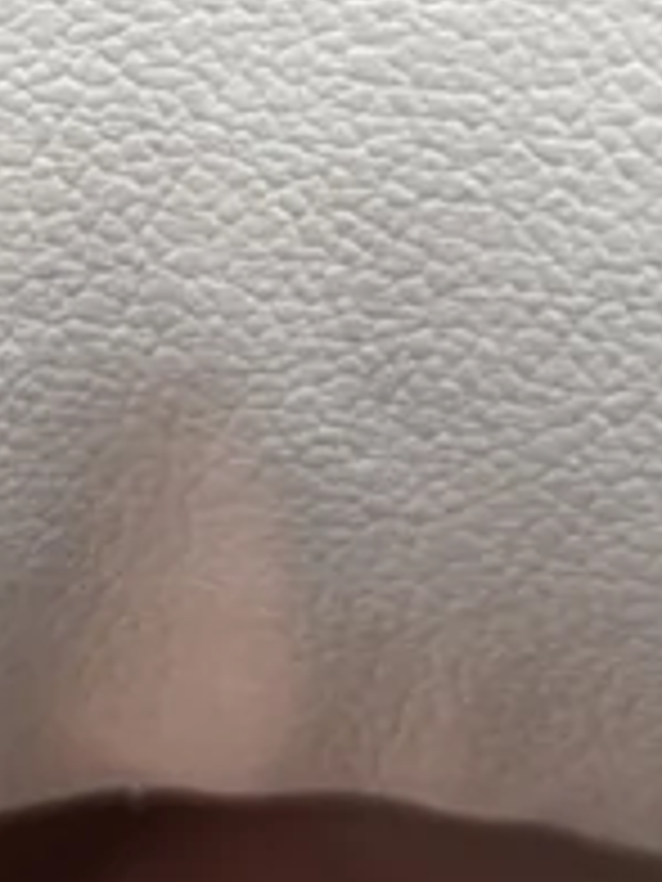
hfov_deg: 5.7
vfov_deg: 7.4
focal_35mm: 261
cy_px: -628
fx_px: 6655
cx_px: 68
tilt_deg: -70.6
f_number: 1.78
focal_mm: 6.76
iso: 80
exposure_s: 1/786
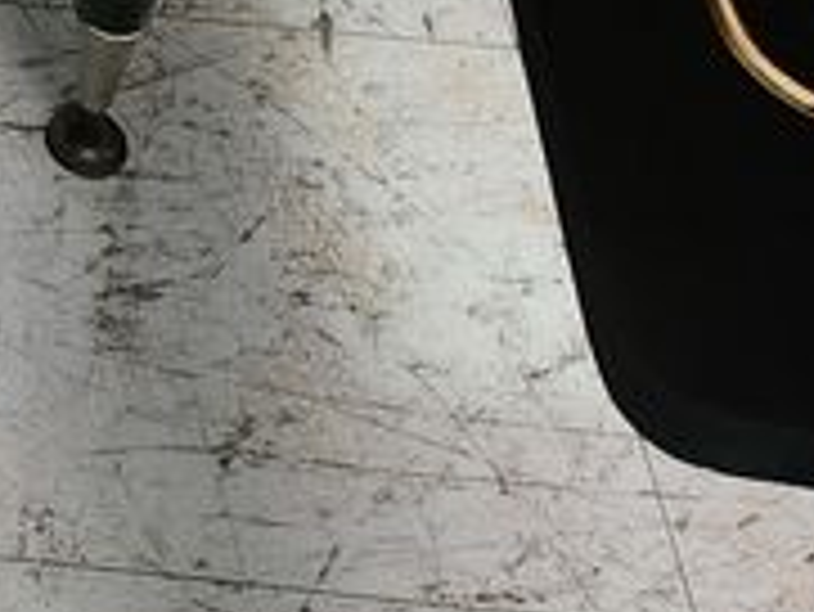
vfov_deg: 10.0
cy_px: -945
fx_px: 2988
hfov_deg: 13.3
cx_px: -827
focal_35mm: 127
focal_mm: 5.4
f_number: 1.8
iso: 640
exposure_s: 1/25
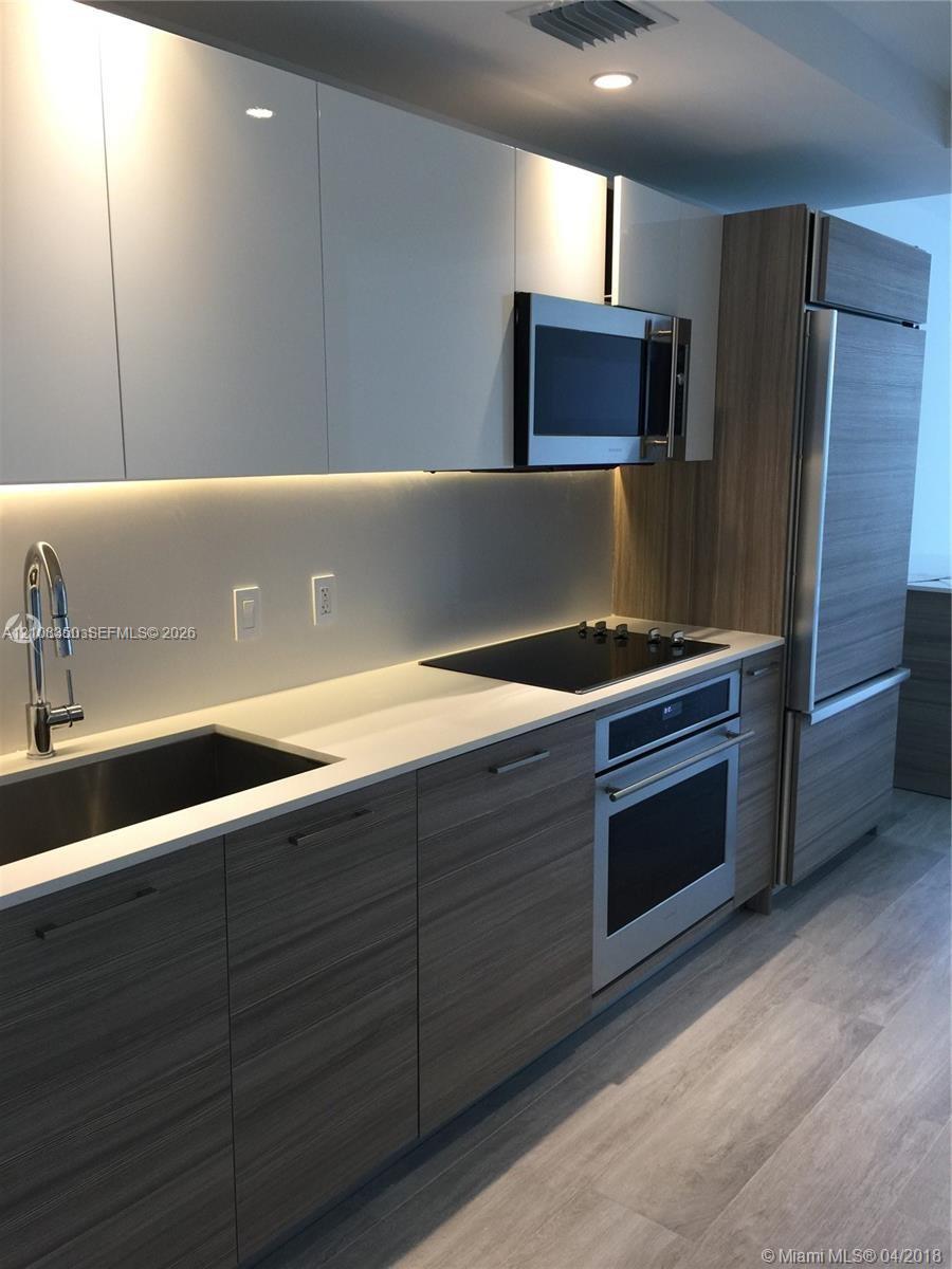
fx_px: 1063
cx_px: 476
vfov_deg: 61.7
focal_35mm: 29
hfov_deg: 48.2
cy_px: 634
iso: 50
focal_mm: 4.15
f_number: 2.2
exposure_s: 1/30
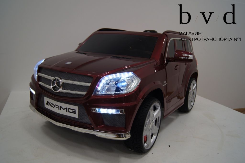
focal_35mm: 30
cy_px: 82
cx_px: 122
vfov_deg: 43.5
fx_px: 204
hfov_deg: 62.0
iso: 160
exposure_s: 1/40
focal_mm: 20
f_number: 4
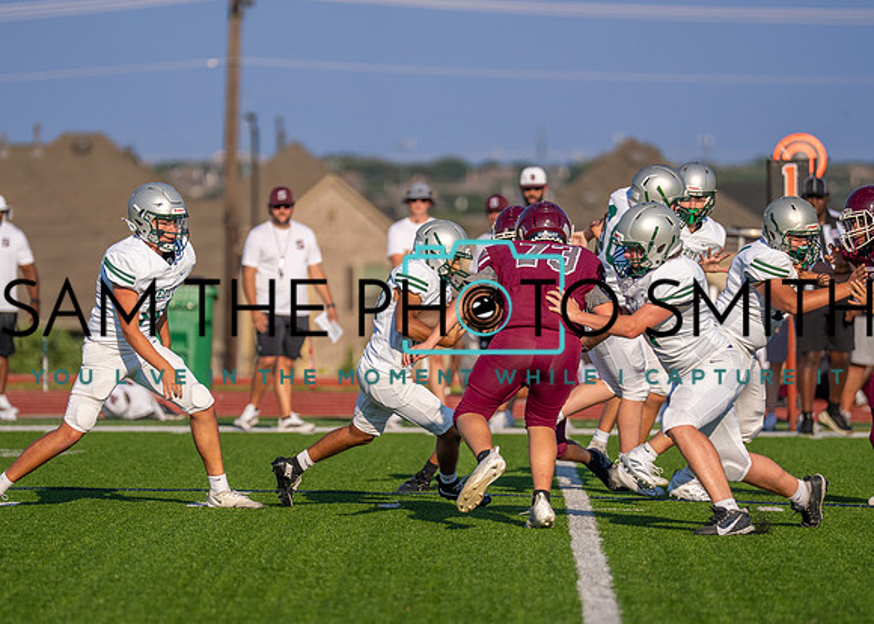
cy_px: 334
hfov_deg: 6.8
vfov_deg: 4.8
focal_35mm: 298
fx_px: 7392
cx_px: 379
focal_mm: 200
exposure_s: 1/4000
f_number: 2.8
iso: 125
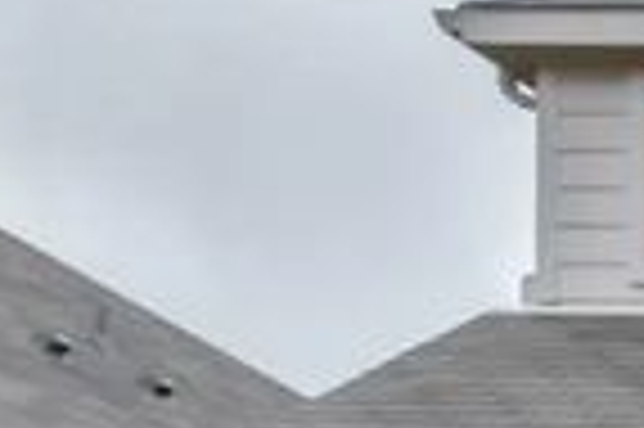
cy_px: 1075
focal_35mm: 124
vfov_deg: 9.6
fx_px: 2212
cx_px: 2045
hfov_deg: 10.4
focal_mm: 11.5
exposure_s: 1/30
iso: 200
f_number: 16
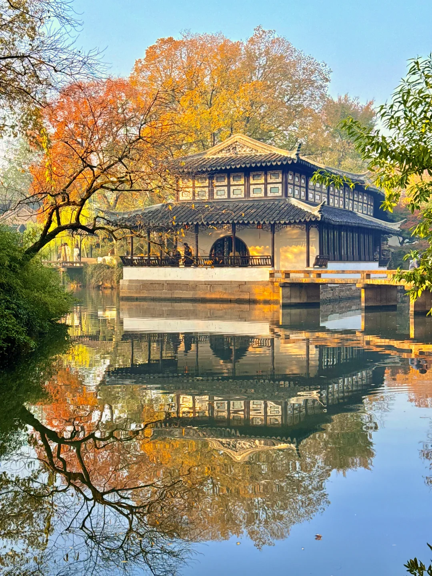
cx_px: 216
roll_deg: +0.0
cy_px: 288
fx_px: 799
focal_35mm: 48
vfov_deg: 39.7
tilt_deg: -1.0
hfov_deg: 30.3
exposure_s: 1/733
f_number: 1.78
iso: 64
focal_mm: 6.76
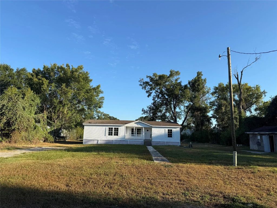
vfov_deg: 56.8
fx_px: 192
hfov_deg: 71.6
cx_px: 138
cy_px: 104
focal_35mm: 24
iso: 80
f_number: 1.78
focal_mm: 6.76
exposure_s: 1/2370
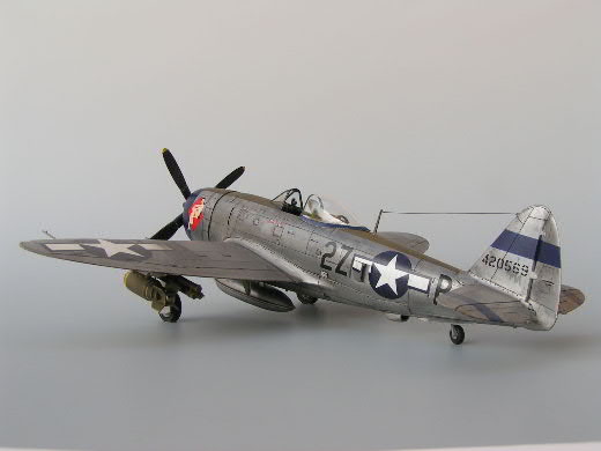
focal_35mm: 39
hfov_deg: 47.9
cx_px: 300
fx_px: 677
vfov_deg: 36.8
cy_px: 226
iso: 50
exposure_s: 1/200
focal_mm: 6
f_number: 5.6
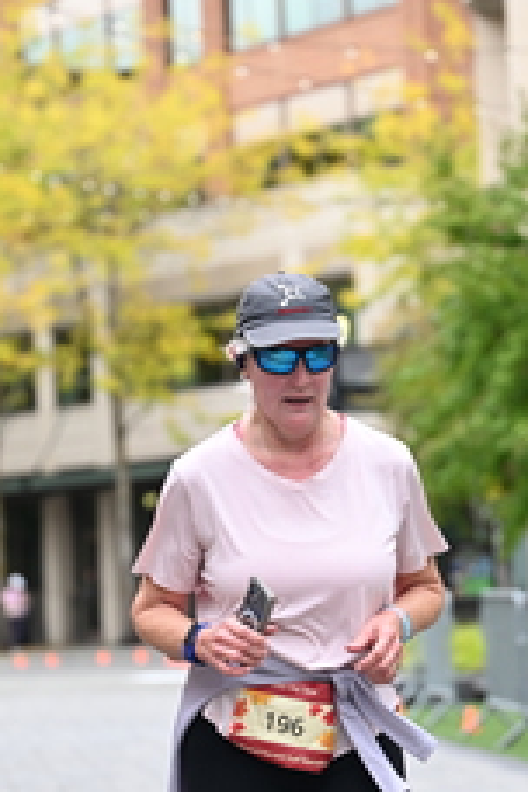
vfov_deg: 10.8
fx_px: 4202
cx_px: 318
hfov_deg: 7.2
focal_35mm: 191
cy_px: 427
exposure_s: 1/1600
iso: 640
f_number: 2.8
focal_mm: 79
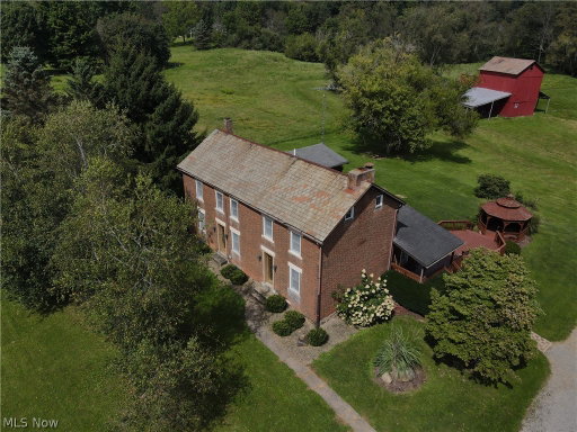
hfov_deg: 71.6
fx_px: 400
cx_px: 288
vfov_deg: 56.8
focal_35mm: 24
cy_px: 216
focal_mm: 4.5
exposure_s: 1/100
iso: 100
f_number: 2.8
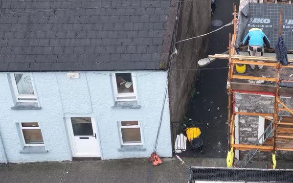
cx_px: 241
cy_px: -21
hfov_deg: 29.4
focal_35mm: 68
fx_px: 543
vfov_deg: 18.4
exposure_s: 1/160
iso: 150
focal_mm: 6.72
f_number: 1.7
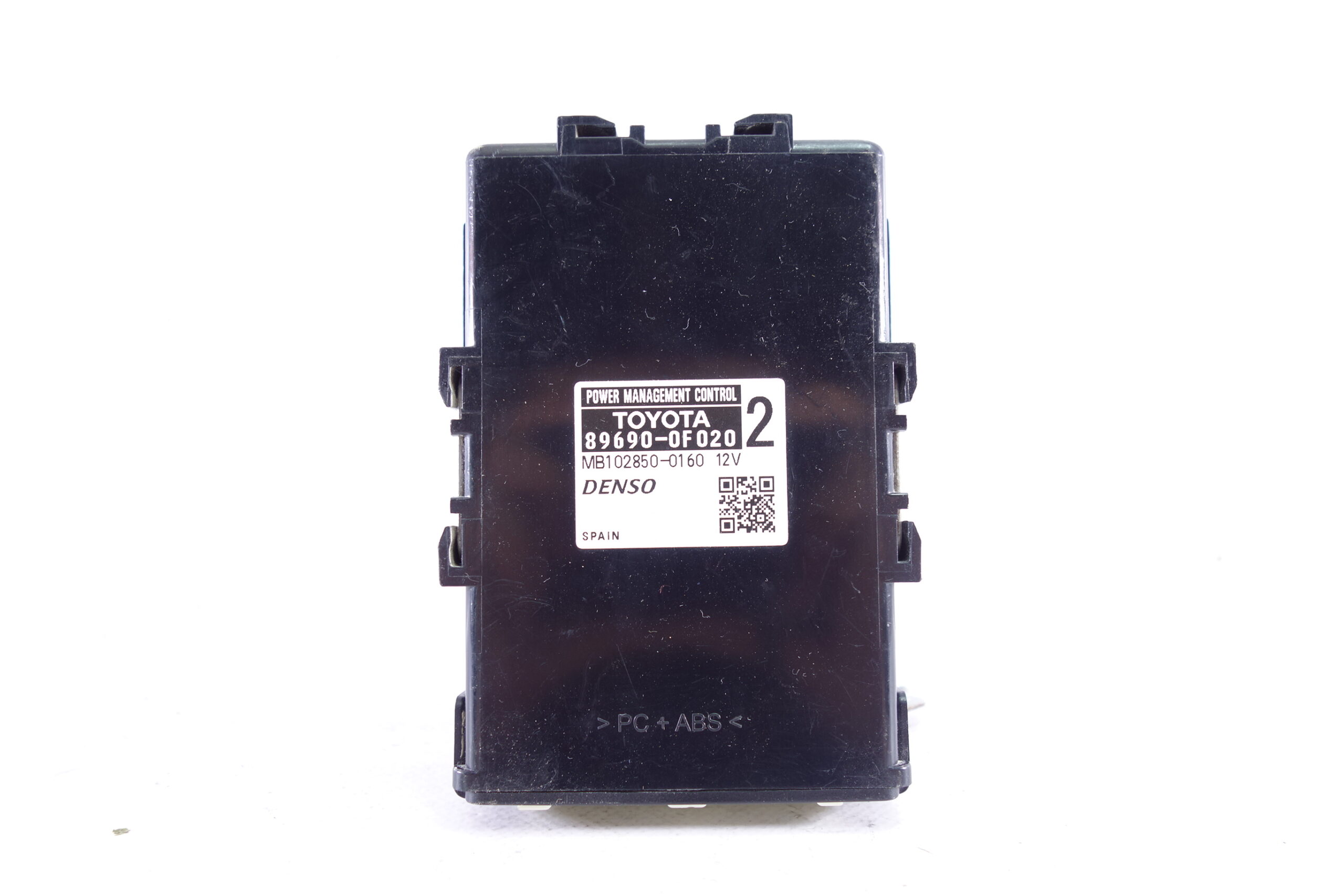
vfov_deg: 46.4
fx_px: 1045
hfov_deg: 65.5
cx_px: 672
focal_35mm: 28
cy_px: 448
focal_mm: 10.4
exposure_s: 1/10
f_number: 2.8
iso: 125
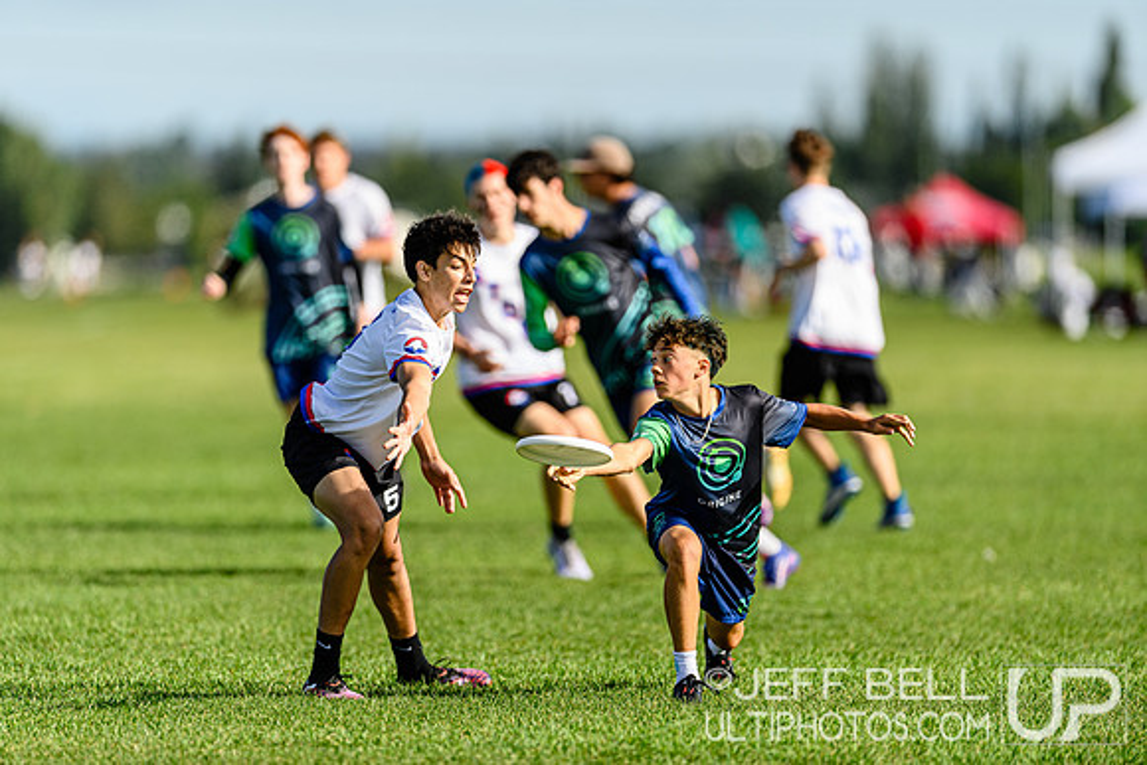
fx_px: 12747
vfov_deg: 3.4
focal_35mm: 400
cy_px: 382
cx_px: 574
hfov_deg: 5.2
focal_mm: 400
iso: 100
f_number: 3.2
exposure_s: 1/1600
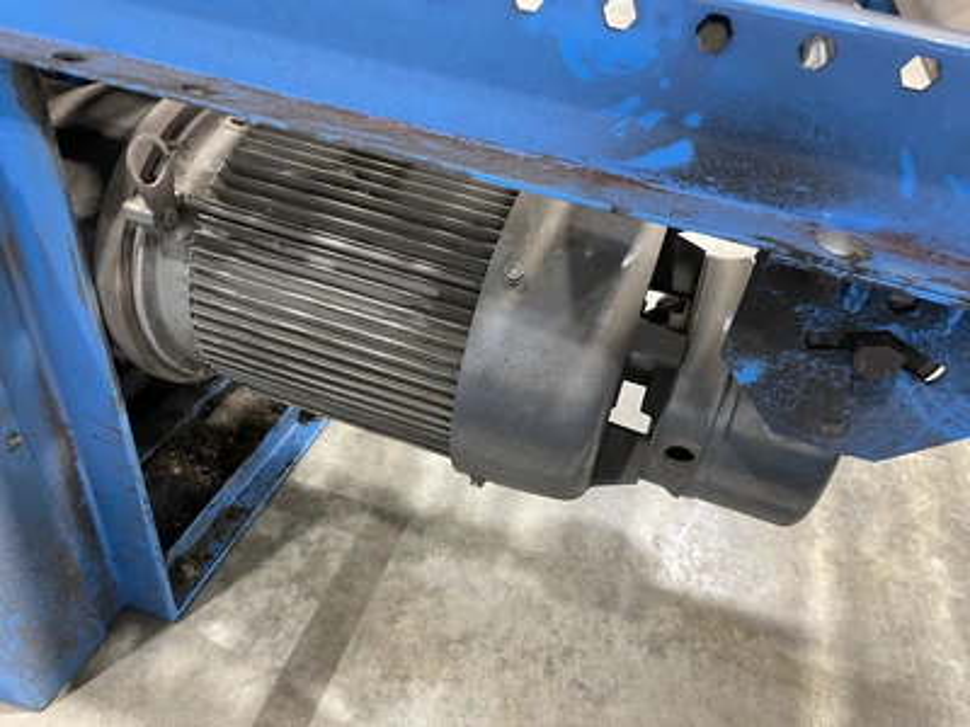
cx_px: 485
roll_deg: -7.0
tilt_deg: -35.7
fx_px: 729
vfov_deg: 53.1
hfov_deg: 67.3
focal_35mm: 26
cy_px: 364
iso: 200
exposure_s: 1/60
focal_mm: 4.2
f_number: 1.6
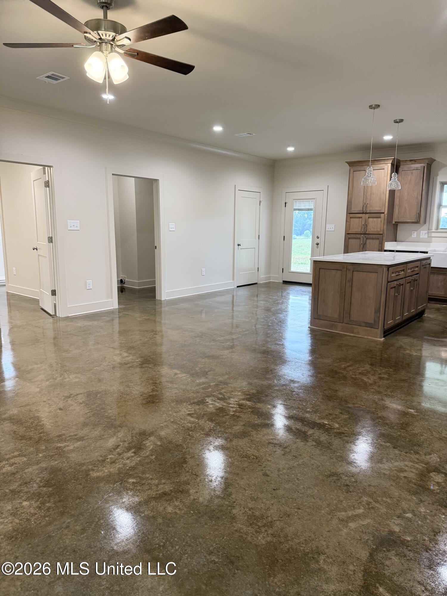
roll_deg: -1.5
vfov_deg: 71.6
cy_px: 298
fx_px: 413
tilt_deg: -9.8
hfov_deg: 56.8
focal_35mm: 24
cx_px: 224
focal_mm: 6.76
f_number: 1.78
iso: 320
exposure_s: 1/120
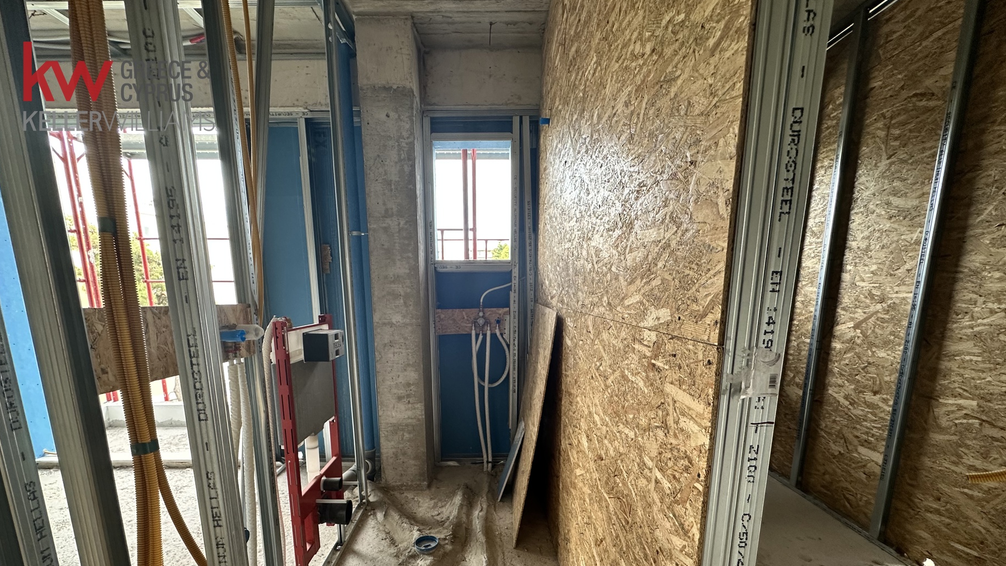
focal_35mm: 16
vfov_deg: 65.4
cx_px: 488
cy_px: 375
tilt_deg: -11.4
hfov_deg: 99.3
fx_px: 427
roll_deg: +0.0
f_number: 2.2
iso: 160
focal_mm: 2.22
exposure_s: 1/99
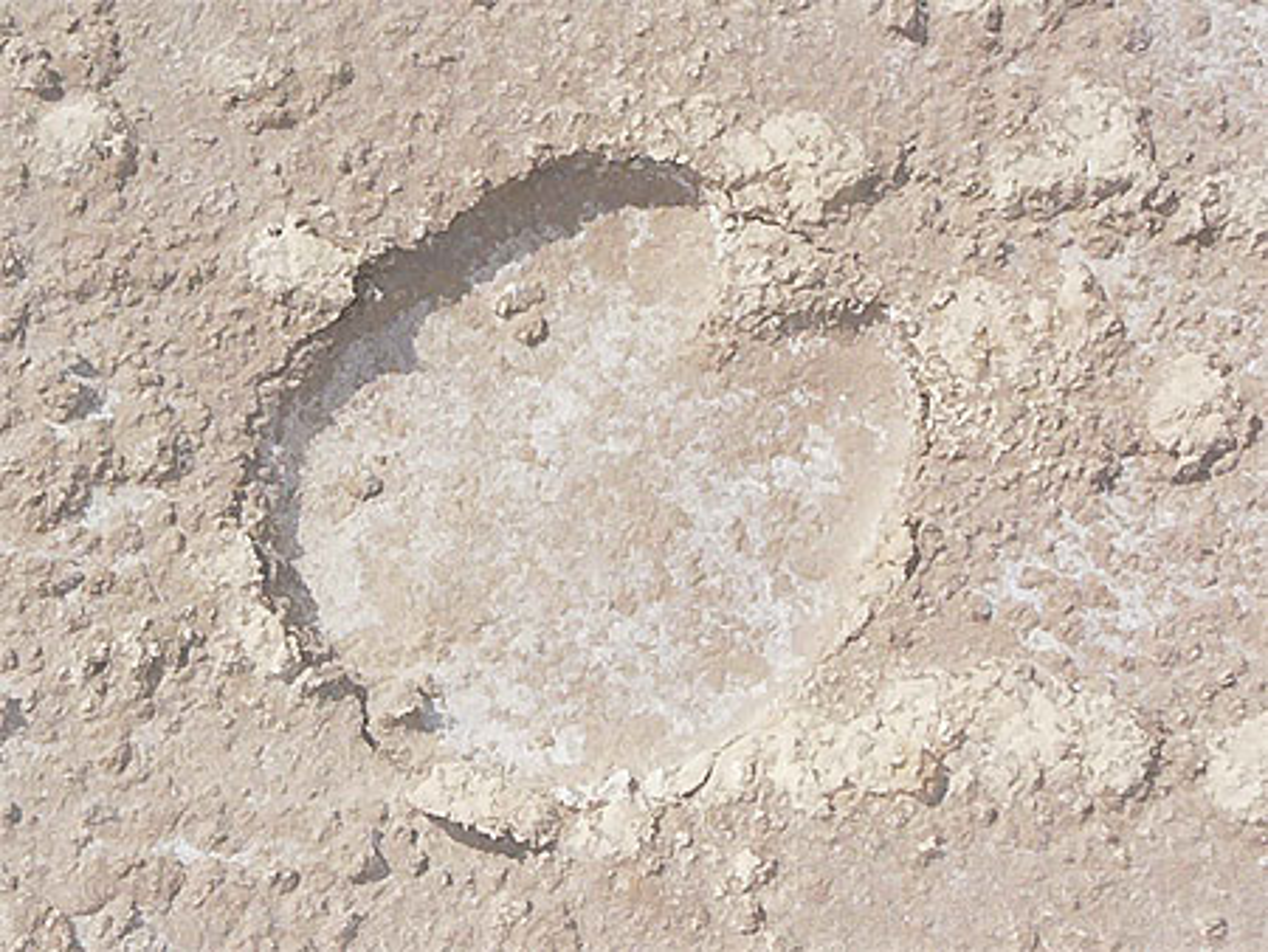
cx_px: 634
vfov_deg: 16.8
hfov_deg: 22.2
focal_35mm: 88
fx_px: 3225
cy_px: 476
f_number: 6.8
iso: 800
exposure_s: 1/2000
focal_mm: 14.5
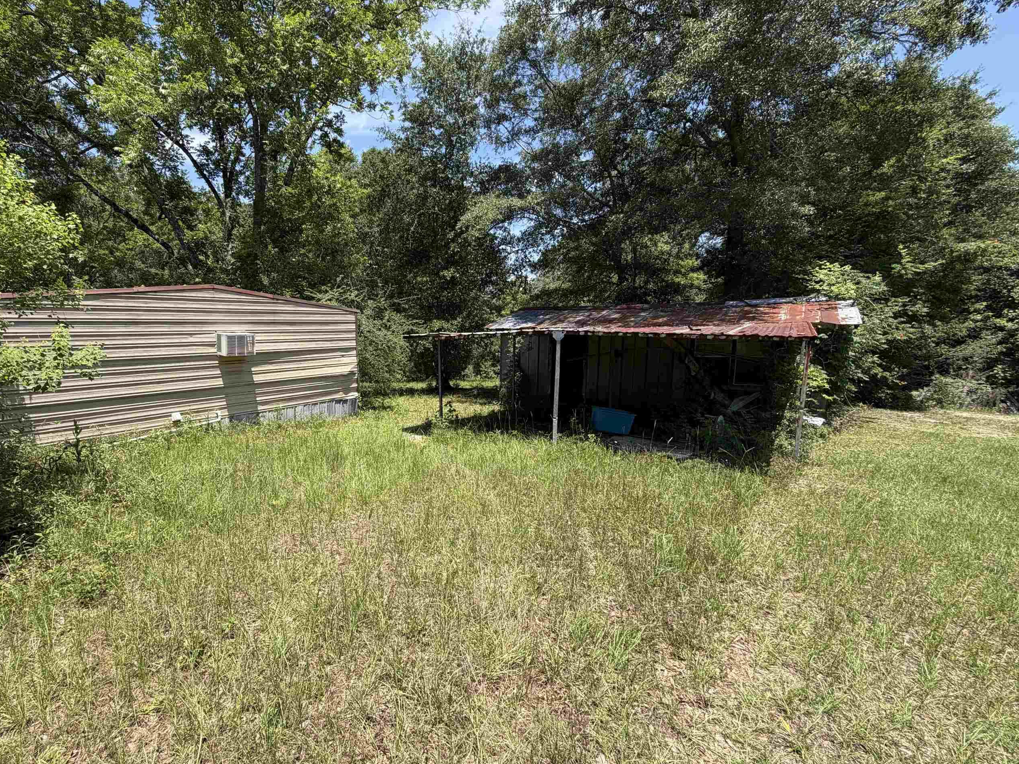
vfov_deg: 74.6
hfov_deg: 89.9
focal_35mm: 17
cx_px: 409
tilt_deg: -8.9
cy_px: 405
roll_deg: -0.2
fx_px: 500
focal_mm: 2.22
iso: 40
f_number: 2.2
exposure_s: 1/726
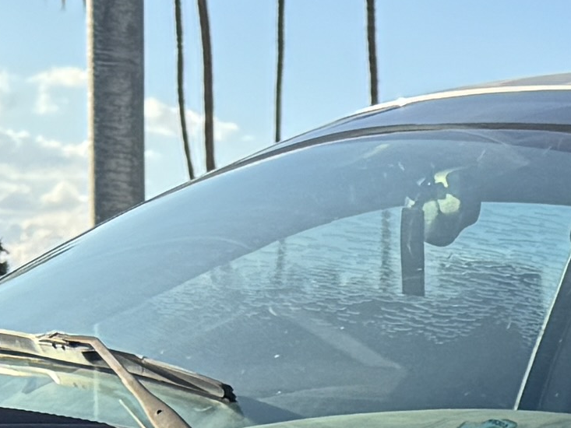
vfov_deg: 7.2
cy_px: 1211
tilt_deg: -9.6
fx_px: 3085
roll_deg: -4.6
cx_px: 1247
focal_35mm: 187
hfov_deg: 9.6
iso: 80
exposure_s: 1/1524
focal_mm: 6.76
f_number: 1.78
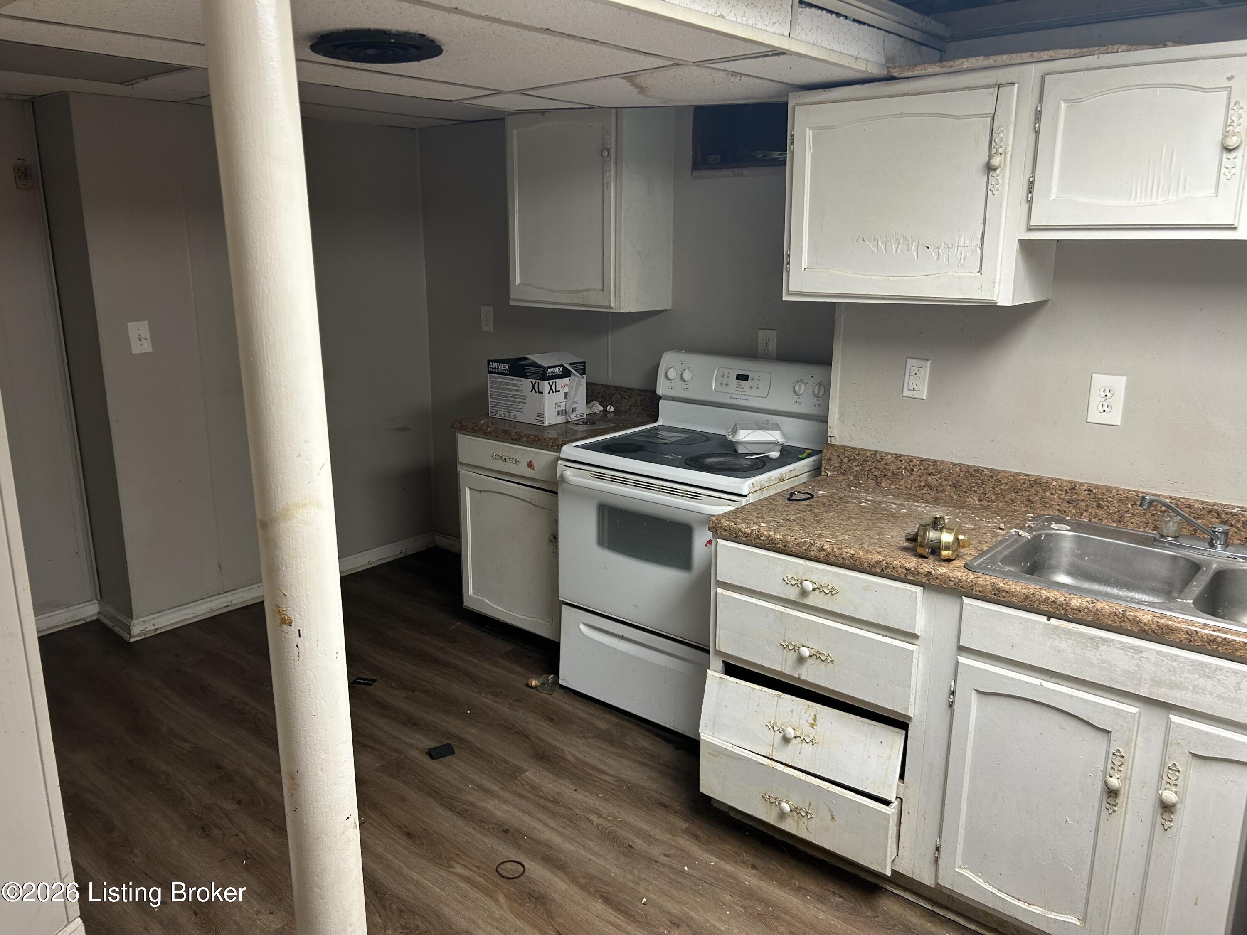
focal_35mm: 26
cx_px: 624
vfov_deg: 53.1
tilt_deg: -13.7
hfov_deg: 67.3
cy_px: 468
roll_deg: +0.5
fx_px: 937
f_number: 1.5
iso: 100
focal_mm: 5.7
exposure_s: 1/60
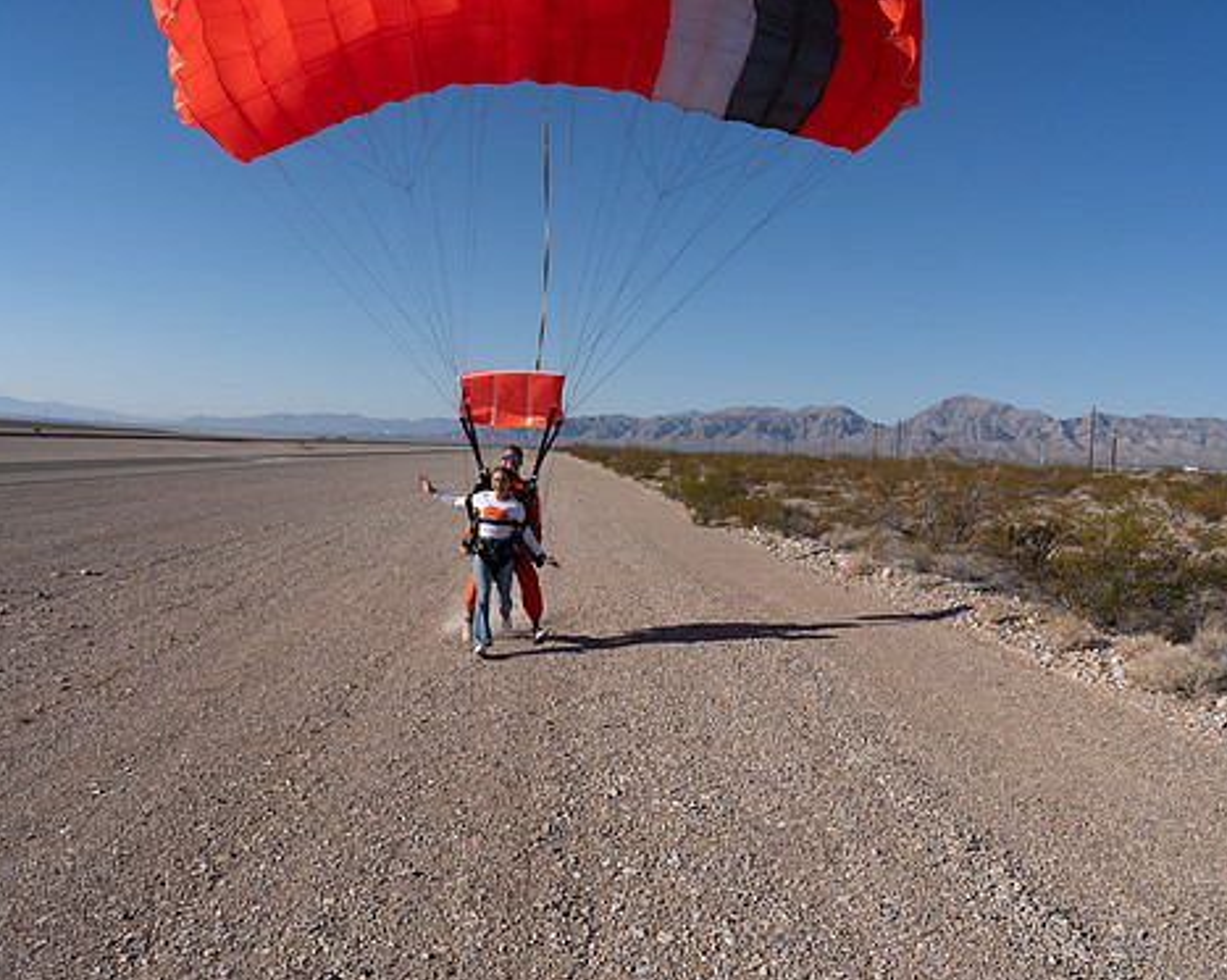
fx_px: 1016
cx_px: 541
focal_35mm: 28
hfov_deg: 62.1
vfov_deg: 51.5
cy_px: 506
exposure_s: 1/2000
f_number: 11
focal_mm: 24
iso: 800
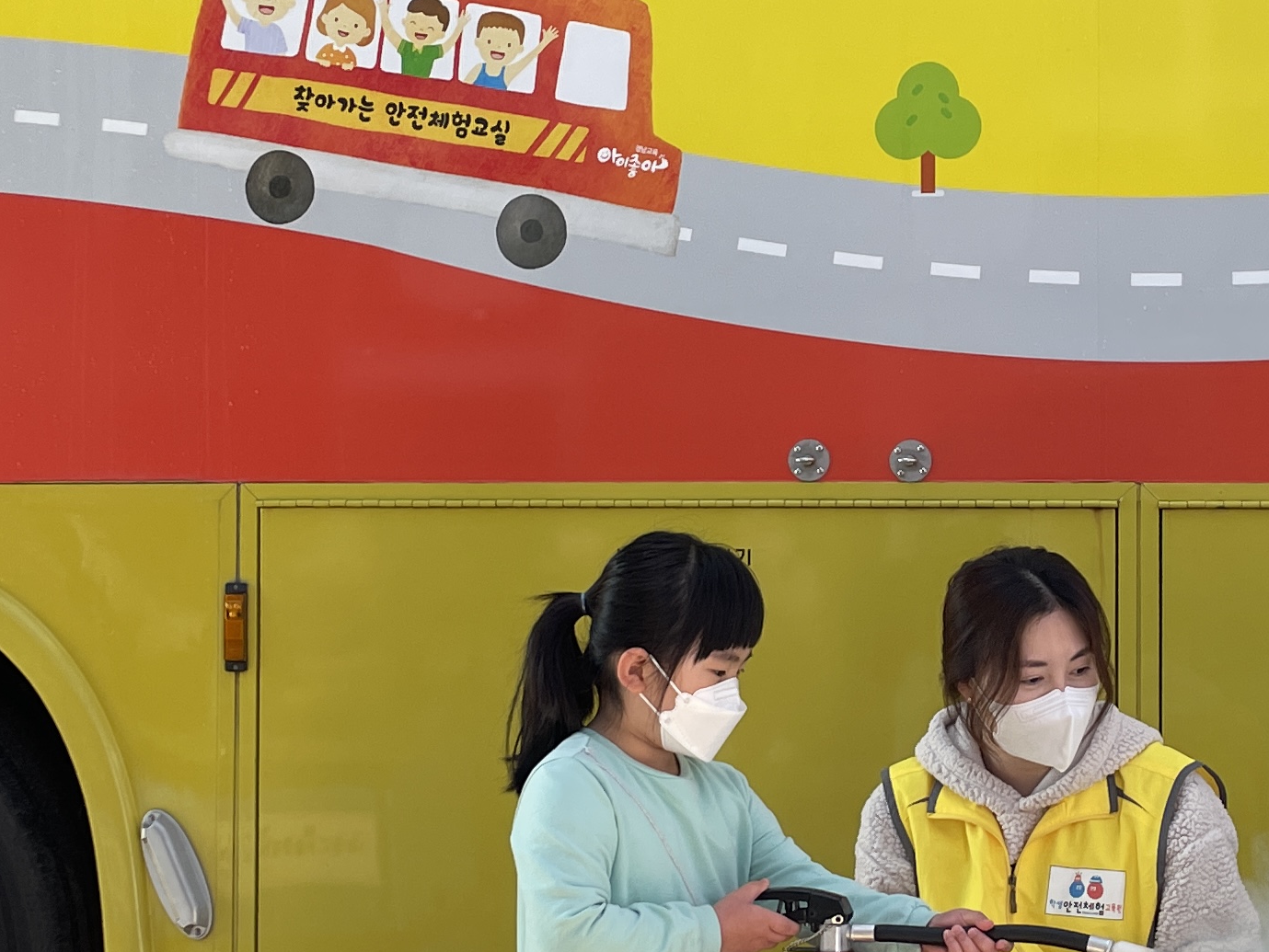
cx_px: 953
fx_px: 2787
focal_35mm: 76
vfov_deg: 19.4
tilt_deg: +0.7
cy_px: 536
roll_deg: +1.1
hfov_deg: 25.3
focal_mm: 4.2
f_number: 1.6
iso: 32
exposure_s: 1/363
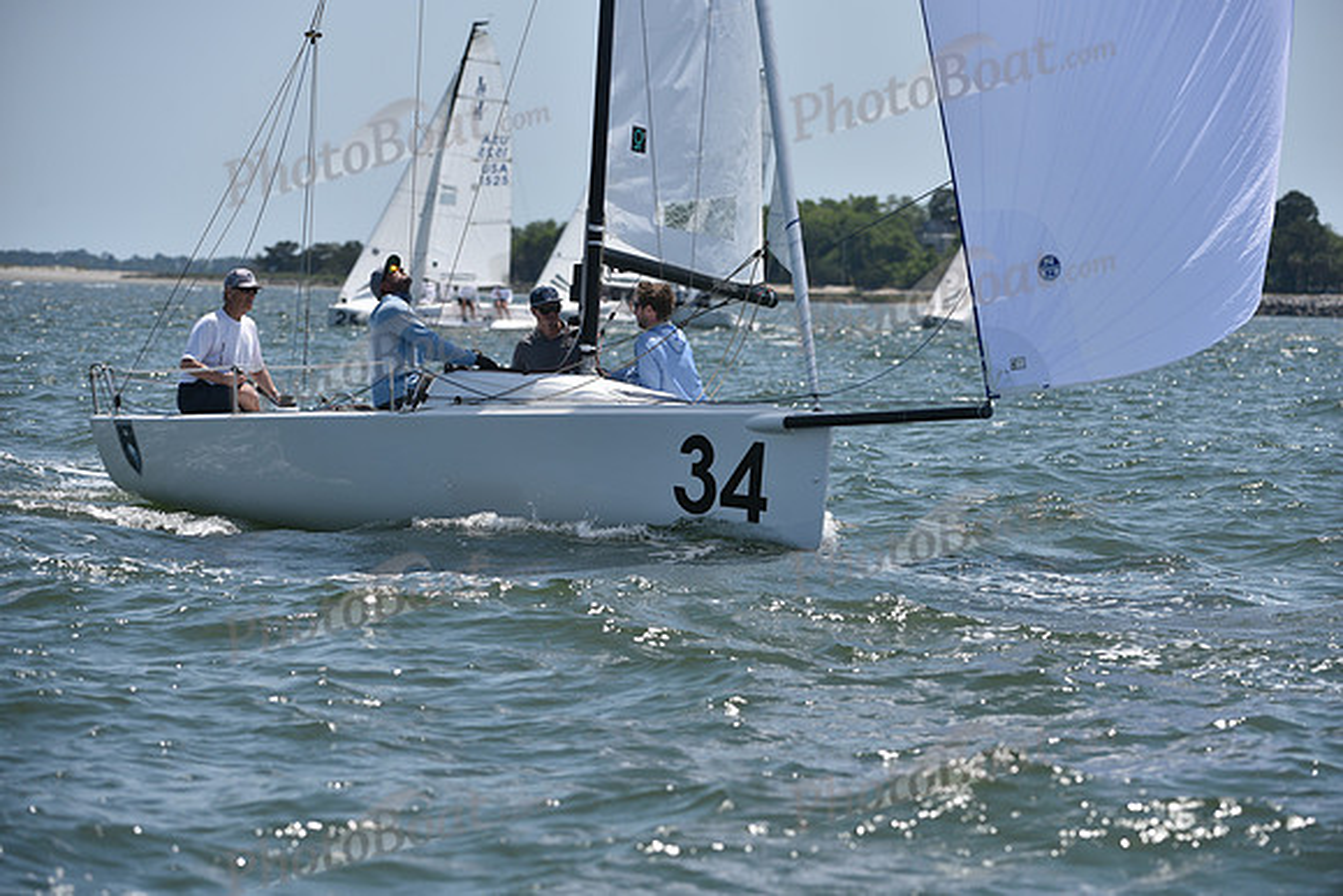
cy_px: 448
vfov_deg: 6.9
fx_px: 7463
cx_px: 672
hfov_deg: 10.3
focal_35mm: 200
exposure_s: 1/800
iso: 100
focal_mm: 200
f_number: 5.6
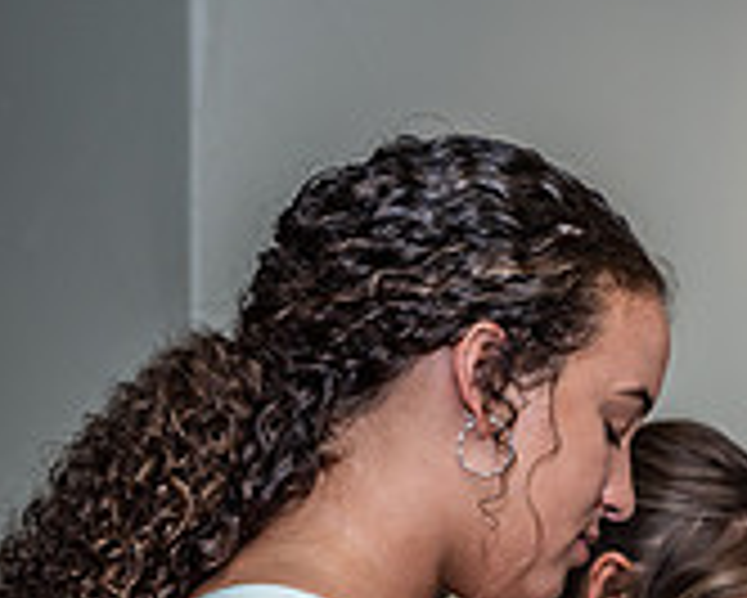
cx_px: 1260
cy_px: 762
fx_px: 2898
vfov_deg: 11.5
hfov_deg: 13.5
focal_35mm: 131
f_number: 4.5
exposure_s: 1/160
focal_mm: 40
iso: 250
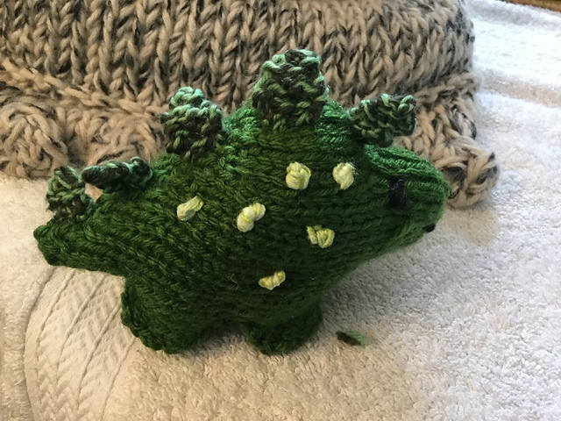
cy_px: 210
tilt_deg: -46.5
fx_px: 502
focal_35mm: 31
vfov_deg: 45.4
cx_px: 280
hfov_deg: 58.4
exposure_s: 1/30
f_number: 2.4
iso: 200
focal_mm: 3.3
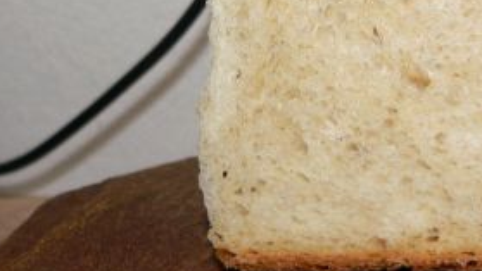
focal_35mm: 90
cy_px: -10
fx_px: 1150
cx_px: 498
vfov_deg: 13.2
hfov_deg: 22.6
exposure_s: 1/60
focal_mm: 6
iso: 100
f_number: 2.8
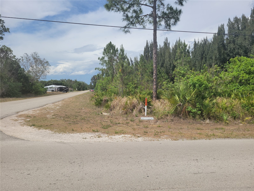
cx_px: 127
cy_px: 96
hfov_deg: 67.3
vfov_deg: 53.1
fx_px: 191
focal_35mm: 26
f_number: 1.8
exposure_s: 1/4120
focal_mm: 5.4
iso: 40
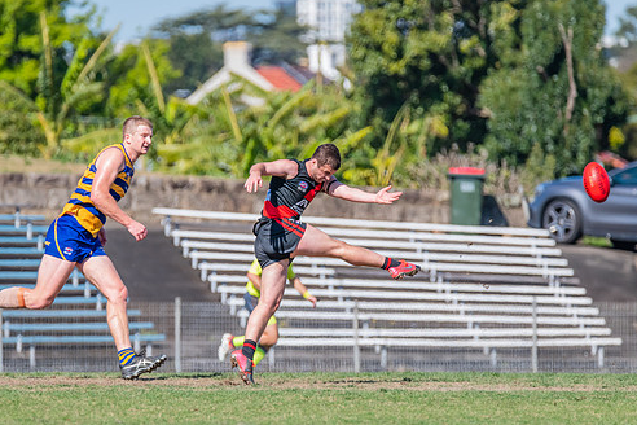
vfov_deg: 2.2
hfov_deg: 3.3
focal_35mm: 633
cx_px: 273
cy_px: 237
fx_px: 11200
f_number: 9
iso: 800
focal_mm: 500
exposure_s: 1/1600
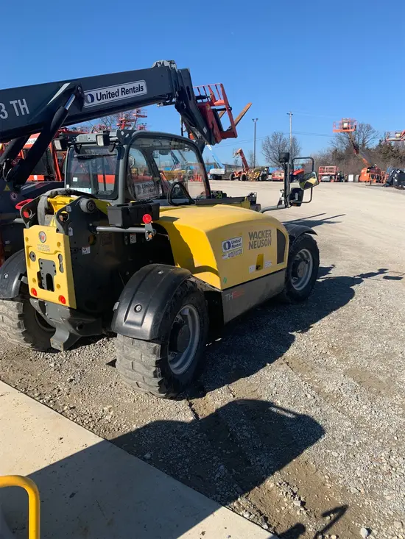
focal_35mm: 26
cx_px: 202
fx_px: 405
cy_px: 270
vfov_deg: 67.3
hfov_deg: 53.1
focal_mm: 4.25
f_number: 1.8
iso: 25
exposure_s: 1/2160
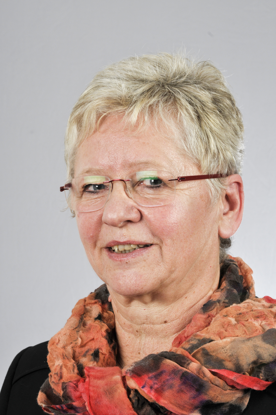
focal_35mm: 128
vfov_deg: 16.1
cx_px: 138
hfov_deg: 10.7
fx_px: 1470
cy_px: 208
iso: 200
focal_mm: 85
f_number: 14
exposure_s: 1/200
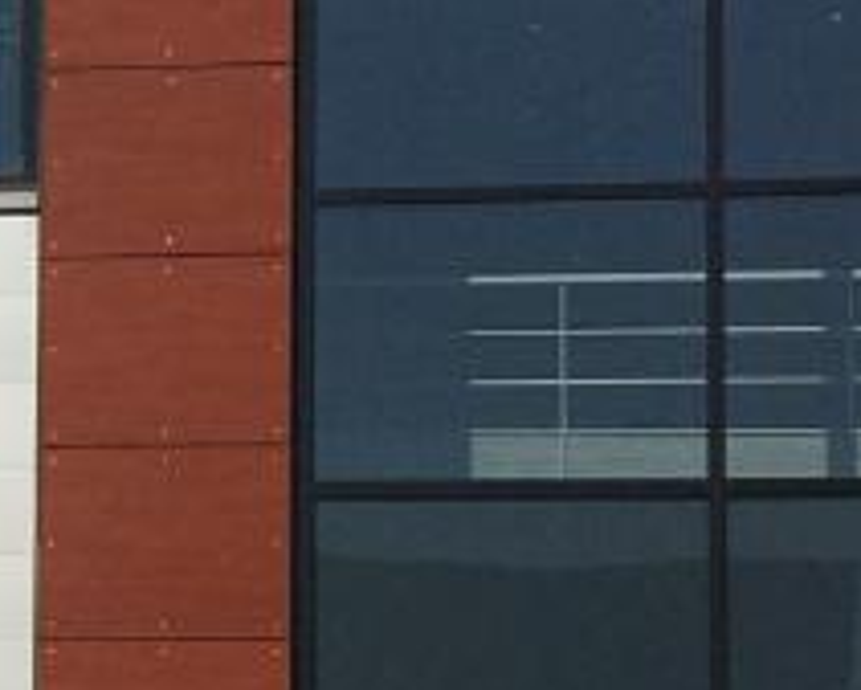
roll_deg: -1.2
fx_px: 4385
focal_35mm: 172
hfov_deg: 10.6
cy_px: 514
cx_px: -661
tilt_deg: +7.0
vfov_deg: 9.0
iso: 32
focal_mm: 4.15
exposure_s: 1/5128
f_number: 2.2
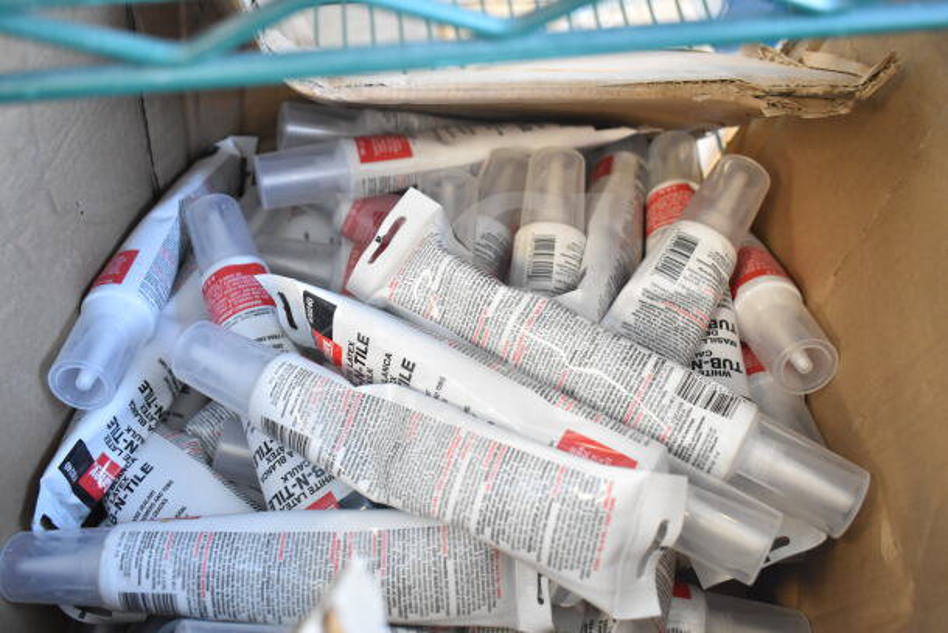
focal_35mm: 33
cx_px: 474
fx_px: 869
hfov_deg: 57.2
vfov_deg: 40.0
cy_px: 316
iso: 1600
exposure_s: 1/60
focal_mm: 22
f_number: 3.8
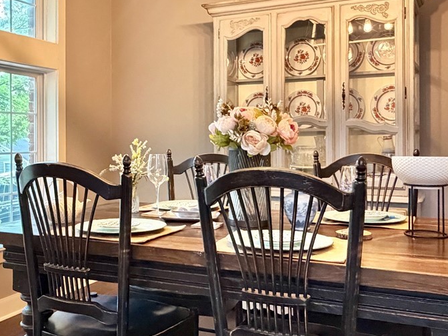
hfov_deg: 46.7
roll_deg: +0.1
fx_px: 518
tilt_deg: +0.1
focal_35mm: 40
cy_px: 141
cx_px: 203
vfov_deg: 35.9
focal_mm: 2.22
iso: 1000
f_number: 2.2
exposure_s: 1/60
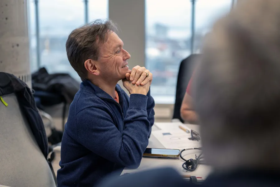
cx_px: 140
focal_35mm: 50
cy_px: 94
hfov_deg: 39.6
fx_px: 389
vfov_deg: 27.0
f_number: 1.8
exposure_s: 1/250
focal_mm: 50
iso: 500
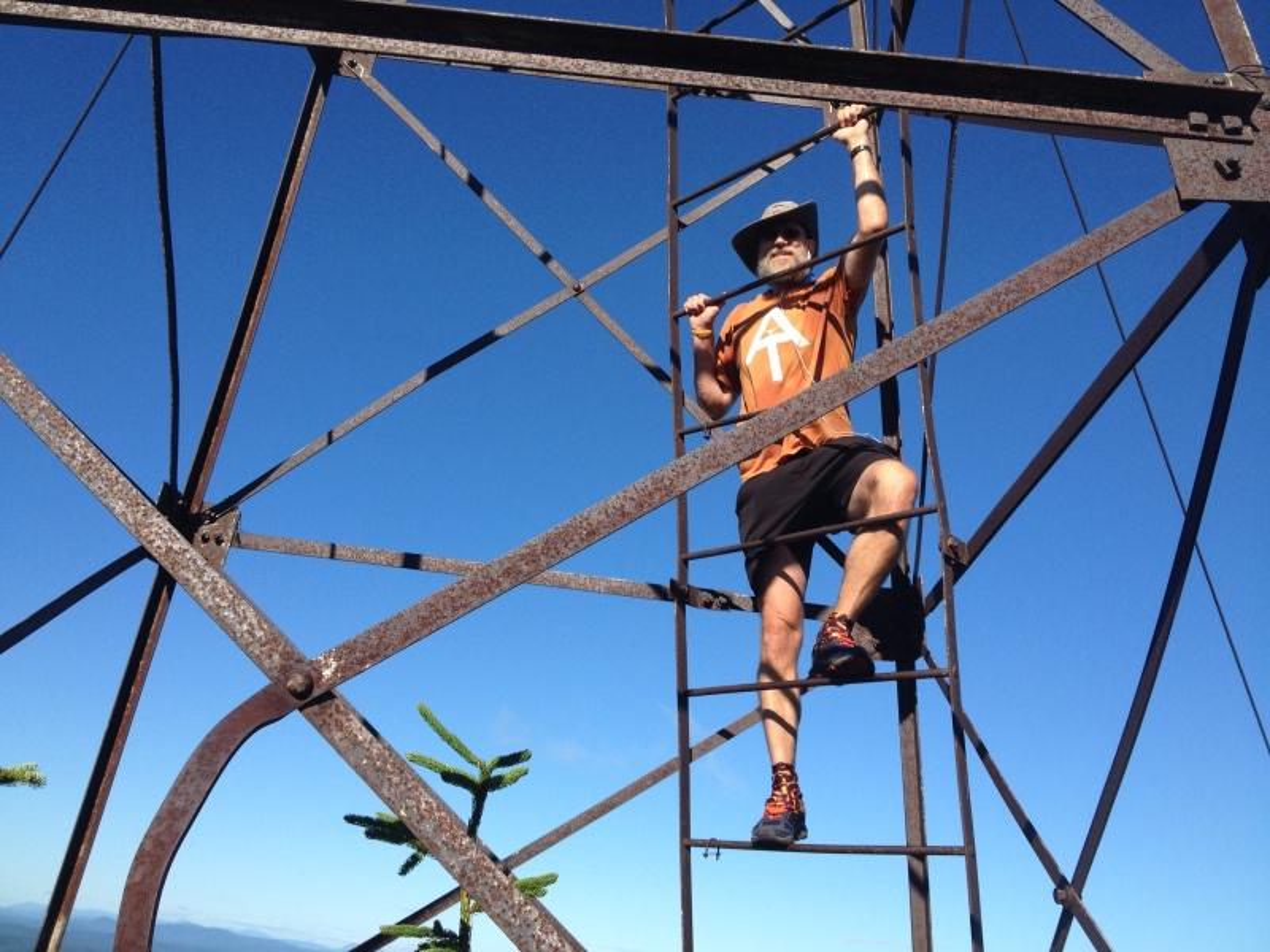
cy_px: 476
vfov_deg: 40.7
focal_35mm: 35
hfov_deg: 52.6
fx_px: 1284
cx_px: 635
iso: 50
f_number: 2.4
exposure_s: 1/1534
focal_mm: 4.28
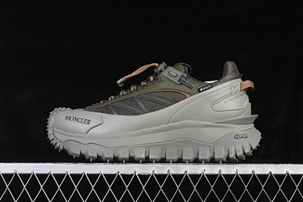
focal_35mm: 75
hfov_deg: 27.0
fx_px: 631
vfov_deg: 18.2
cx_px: 152
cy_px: 101
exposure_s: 1/60
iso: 160
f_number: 6.3
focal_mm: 50
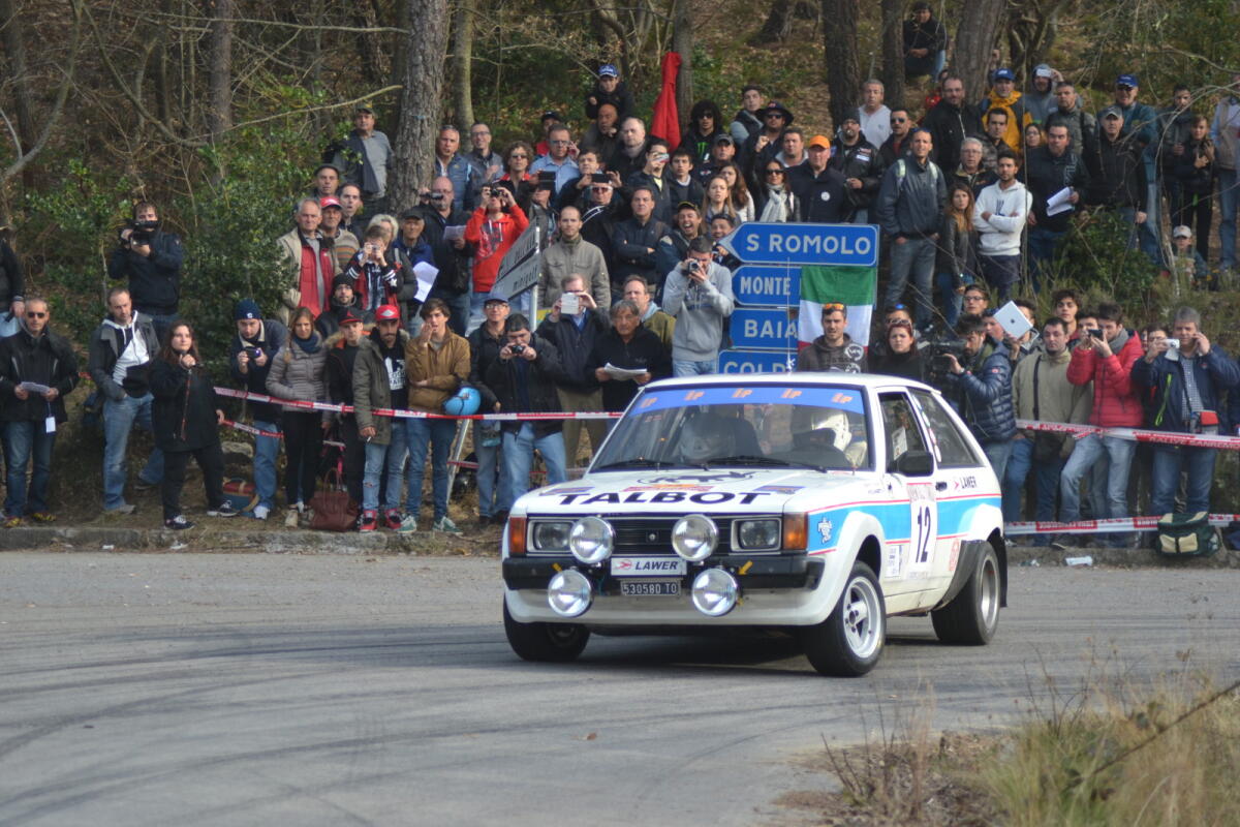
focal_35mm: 147
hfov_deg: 14.0
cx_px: 620
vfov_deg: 9.3
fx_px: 5063
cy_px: 414
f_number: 4
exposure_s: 1/640
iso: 400
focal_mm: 98
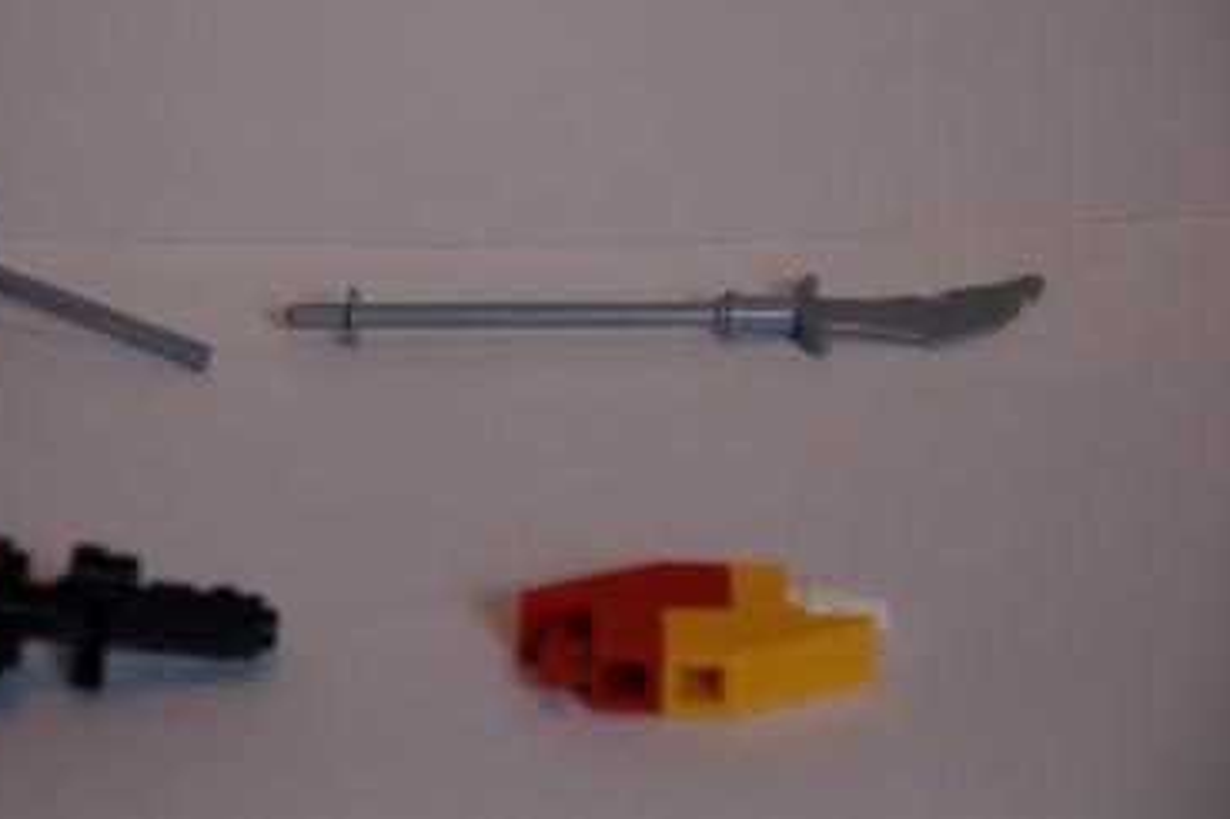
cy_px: 324
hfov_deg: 10.7
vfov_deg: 7.2
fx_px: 6543
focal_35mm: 192
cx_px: 485
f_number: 5.6
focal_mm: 105
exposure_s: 1/125
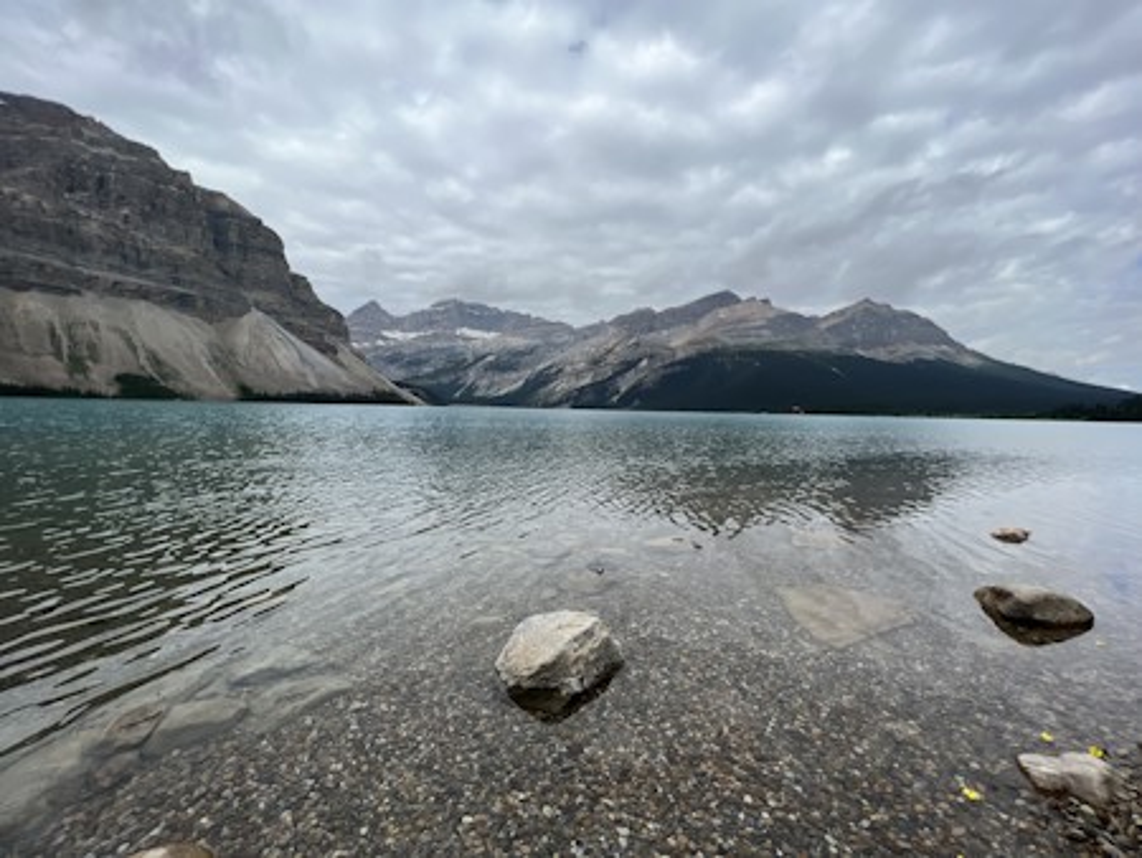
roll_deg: -1.6
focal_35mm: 13
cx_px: 571
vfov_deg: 90.0
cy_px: 429
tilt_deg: -2.4
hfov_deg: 106.2
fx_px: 429
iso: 32
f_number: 1.8
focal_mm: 1.57
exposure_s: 1/1143
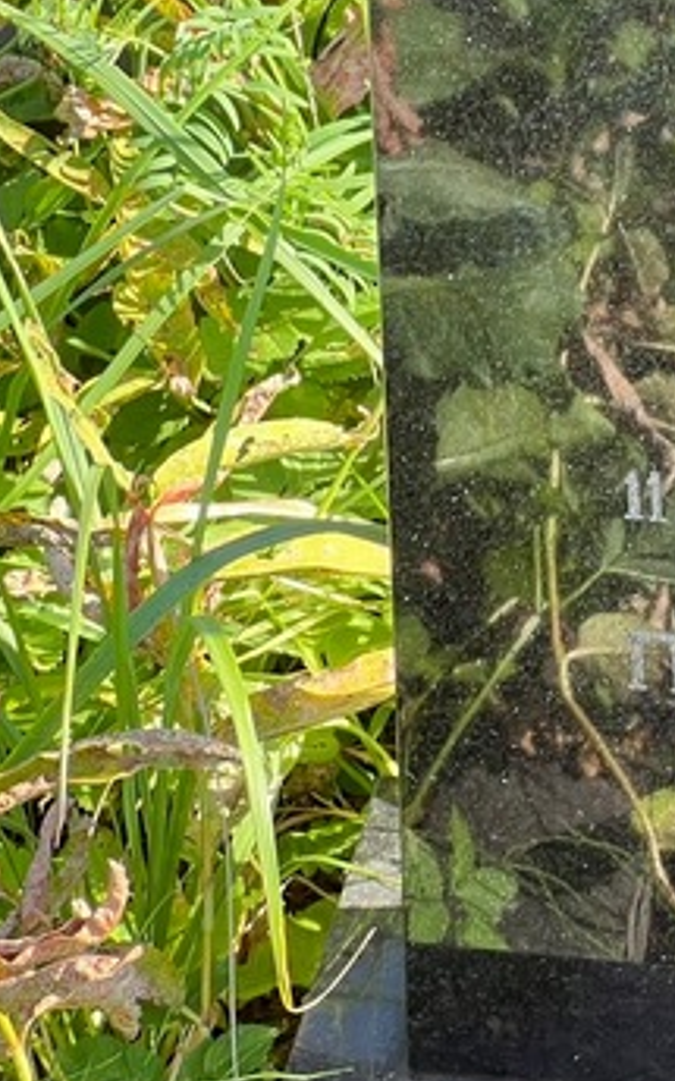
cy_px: 305
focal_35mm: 190
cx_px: 1127
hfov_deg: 6.8
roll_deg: +0.3
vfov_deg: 11.0
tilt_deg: -34.0
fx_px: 5592
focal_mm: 9
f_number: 2.8
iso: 64
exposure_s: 1/121
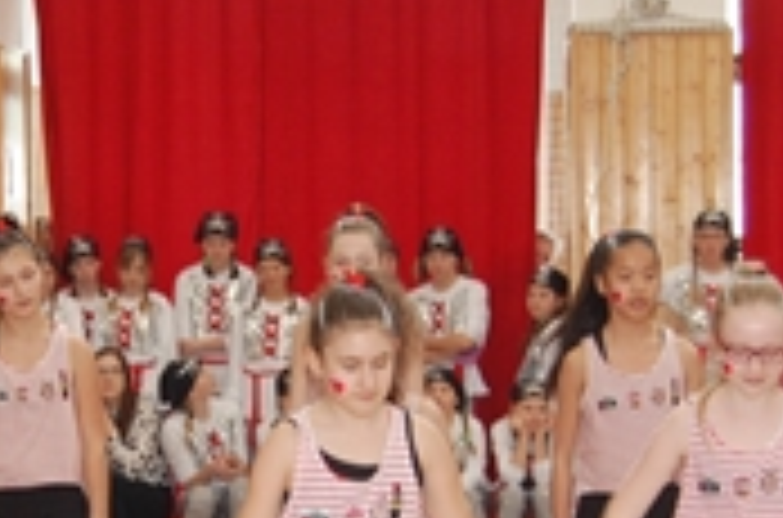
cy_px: 464
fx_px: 2625
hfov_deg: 16.9
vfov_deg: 11.2
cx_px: 184
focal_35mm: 121
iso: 500
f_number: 4.2
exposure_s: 1/60
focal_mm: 28
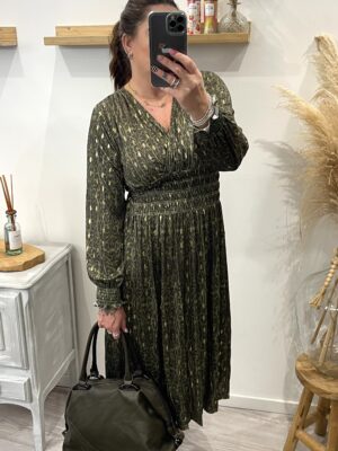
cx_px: 169
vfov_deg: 69.4
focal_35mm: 25
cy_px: 226
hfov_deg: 54.9
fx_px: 325
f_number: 1.6
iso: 64
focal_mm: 5.1
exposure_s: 1/50
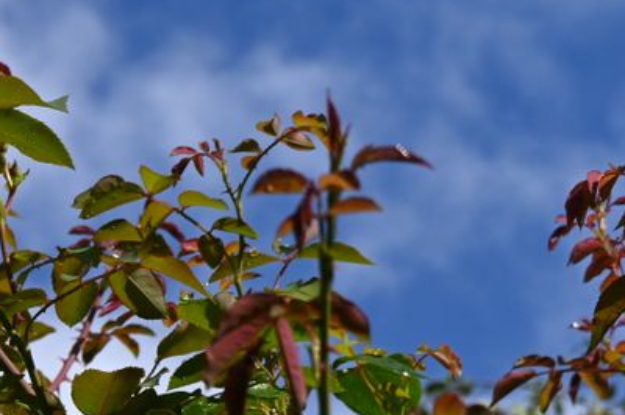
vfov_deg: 6.2
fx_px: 3834
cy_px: 147
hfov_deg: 9.1
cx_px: 938
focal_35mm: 221
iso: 100
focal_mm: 46
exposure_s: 1/500
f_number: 8
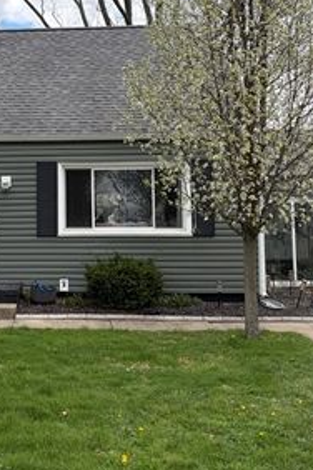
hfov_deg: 27.1
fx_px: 626
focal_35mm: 48
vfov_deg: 40.9
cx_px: 33
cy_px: 179
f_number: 1.6
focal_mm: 5.96
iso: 64
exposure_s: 1/2283
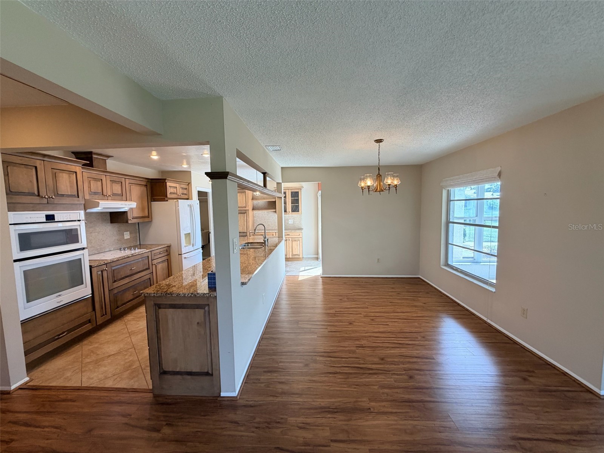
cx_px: 302
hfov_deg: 102.1
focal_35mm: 14
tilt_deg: -5.1
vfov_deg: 85.7
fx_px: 244
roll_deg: +1.2
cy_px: 226
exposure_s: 1/120
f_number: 2.2
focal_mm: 2.22
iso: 125
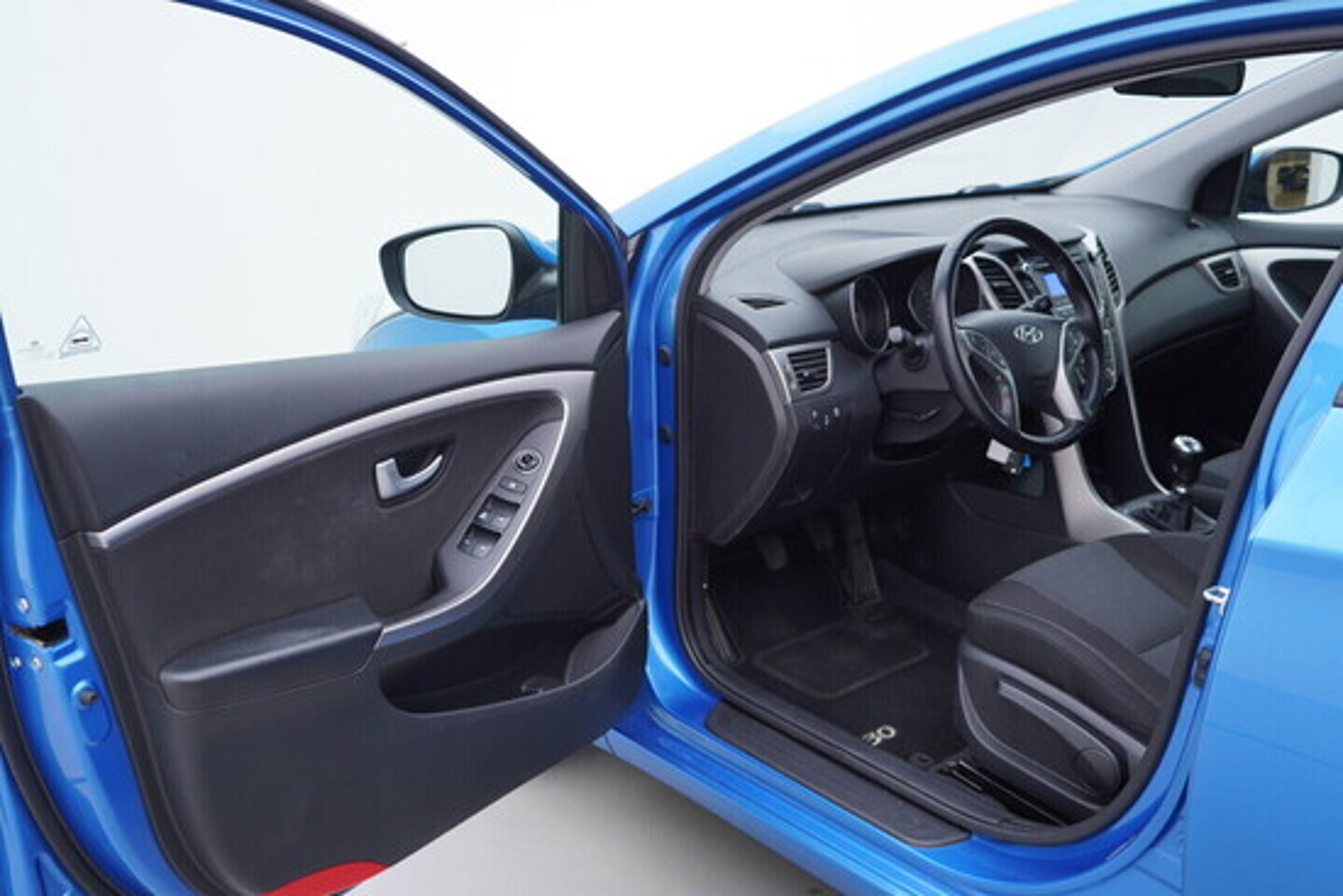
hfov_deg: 53.1
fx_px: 1343
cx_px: 672
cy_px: 448
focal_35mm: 36
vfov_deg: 36.9
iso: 125
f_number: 3.2
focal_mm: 24
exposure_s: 1/50
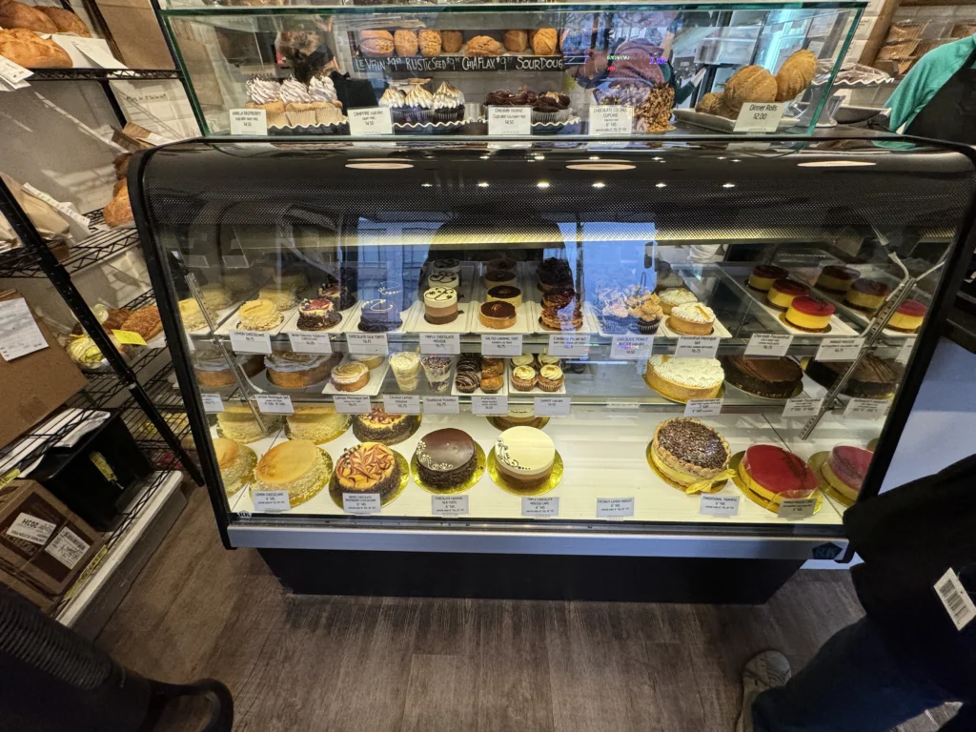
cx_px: 488
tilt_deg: -37.6
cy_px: 366
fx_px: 395
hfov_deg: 102.1
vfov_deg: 85.7
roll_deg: +1.0
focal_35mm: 14
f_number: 2.2
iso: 200
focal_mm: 2.22
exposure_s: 1/120
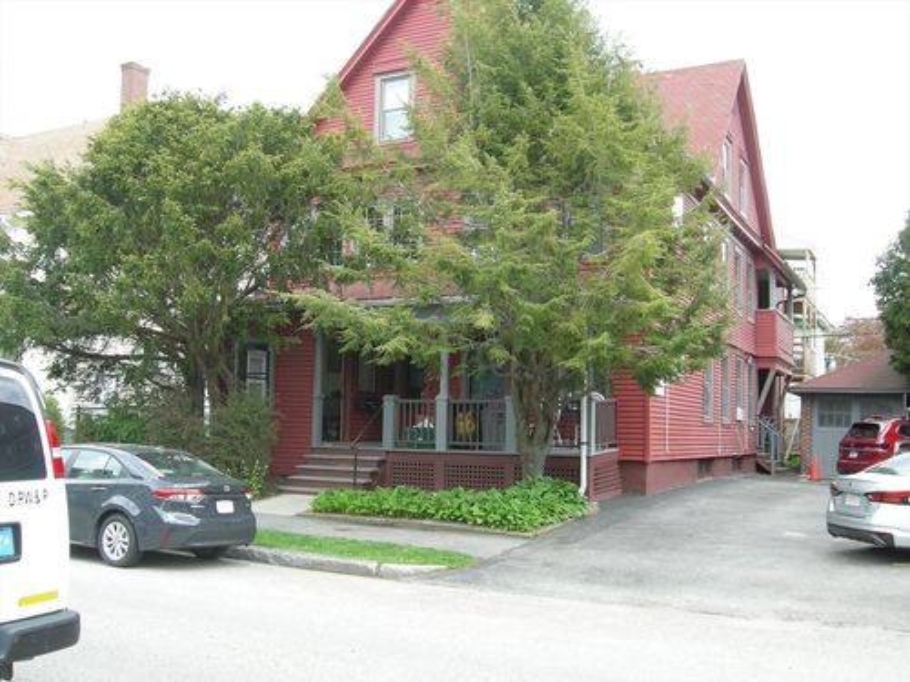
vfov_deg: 39.7
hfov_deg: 51.4
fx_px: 946
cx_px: 455
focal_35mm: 36
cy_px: 341
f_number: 4.3
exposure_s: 1/82.6
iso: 64
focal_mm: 7.5
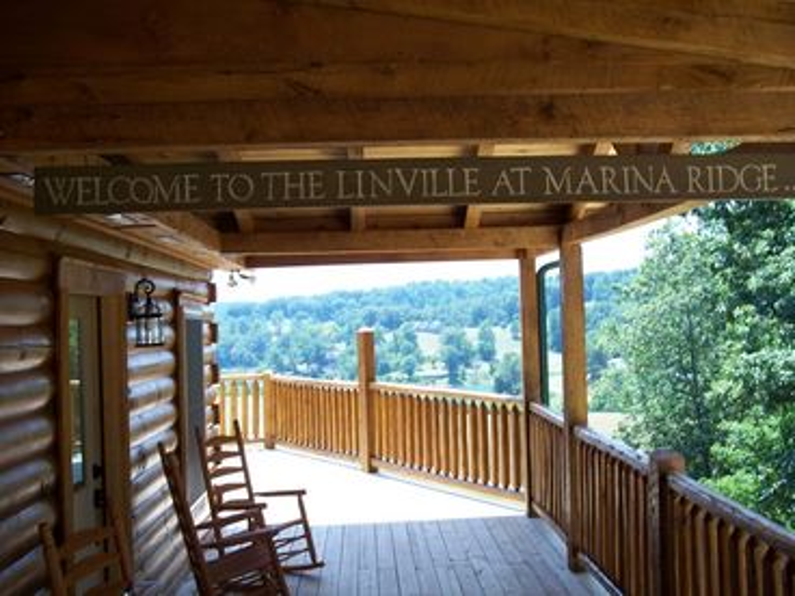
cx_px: 398
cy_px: 298
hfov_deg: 47.9
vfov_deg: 36.8
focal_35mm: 39
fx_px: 896
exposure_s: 1/250
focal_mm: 8
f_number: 3.4
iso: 100
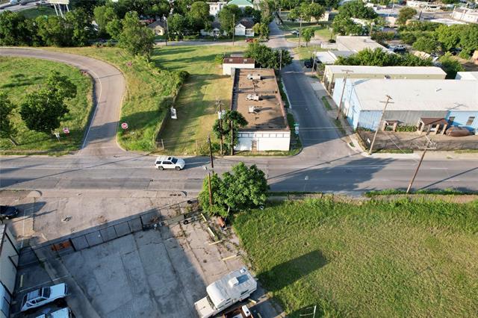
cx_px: 239
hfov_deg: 78.6
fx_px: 292
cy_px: 159
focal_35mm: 22
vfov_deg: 57.2
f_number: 2.8
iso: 200
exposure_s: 1/1000
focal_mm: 8.38
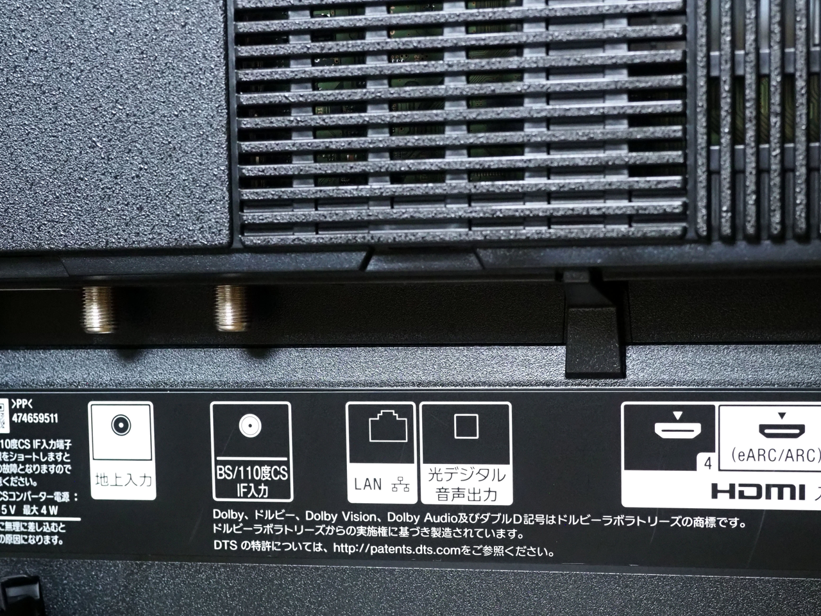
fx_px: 1494
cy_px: 428
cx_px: 514
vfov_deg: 23.1
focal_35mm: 63
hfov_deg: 30.6
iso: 4000
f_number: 4
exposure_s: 1/80
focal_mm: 21
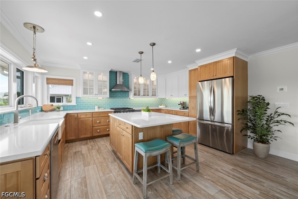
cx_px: 149
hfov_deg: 100.4
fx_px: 124
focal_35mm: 15
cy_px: 100
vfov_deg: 77.4
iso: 400
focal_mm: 15
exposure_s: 1/5
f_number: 10
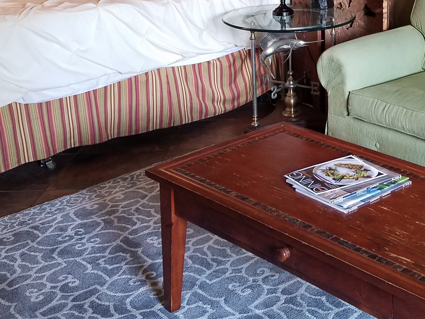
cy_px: -5
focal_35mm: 59
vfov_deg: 23.7
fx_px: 724
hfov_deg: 32.1
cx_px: 316
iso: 160
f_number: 1.7
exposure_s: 1/30
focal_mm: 4.2
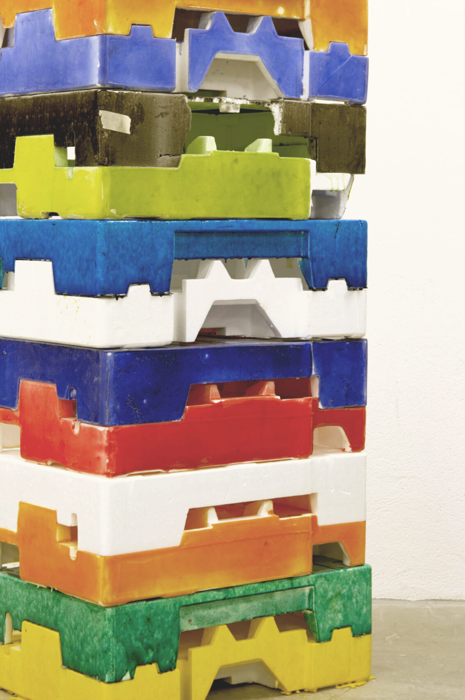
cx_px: 156
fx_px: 1747
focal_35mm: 90
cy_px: 285
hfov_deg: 15.1
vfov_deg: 22.6
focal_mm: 60
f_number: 5.6
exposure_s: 1/40
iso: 200
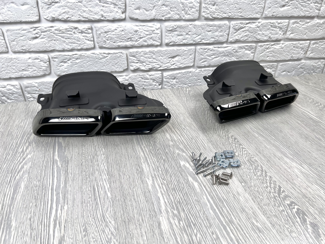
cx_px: 162
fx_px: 244
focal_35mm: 26
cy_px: 122
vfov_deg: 53.1
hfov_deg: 67.3
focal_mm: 5.7
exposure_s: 1/254
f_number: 1.5
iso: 40
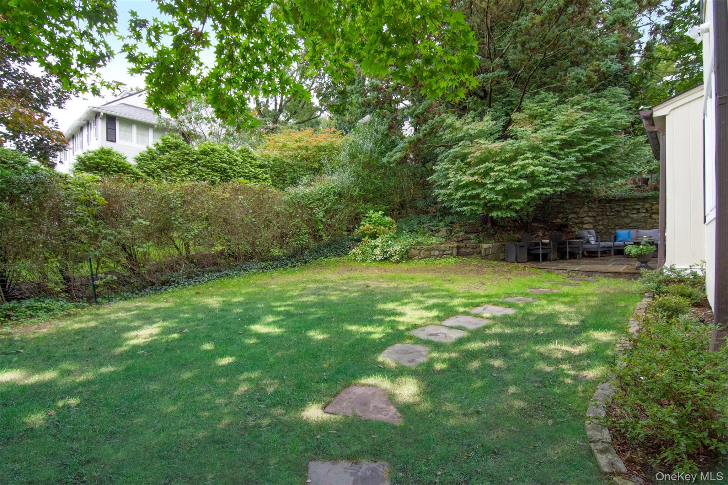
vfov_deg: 72.0
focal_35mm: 16
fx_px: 334
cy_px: 242
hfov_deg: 95.0
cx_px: 364
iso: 640
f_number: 8
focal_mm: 11
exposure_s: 1/125
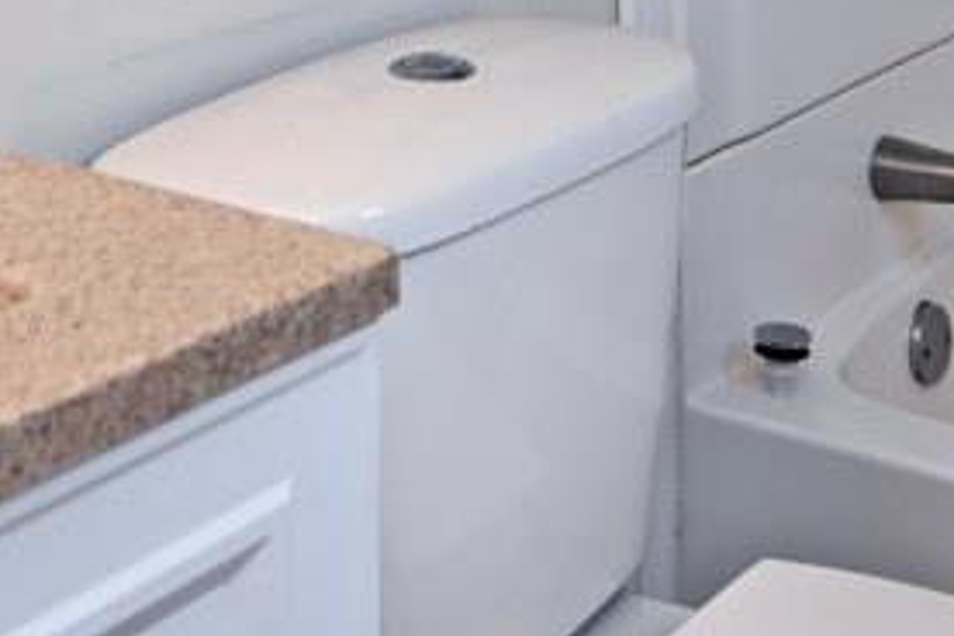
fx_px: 2014
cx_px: 598
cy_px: -474
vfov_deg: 15.6
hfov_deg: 26.6
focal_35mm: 76
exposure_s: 1/80
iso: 200
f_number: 4.5
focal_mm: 14
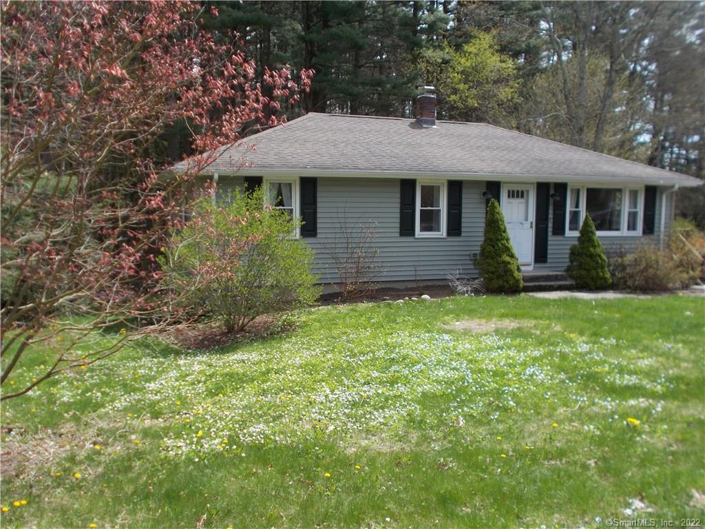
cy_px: 264
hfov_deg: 54.0
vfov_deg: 41.8
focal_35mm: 34
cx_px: 352
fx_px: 692
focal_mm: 6
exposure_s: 1/400
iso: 80
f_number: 3.6
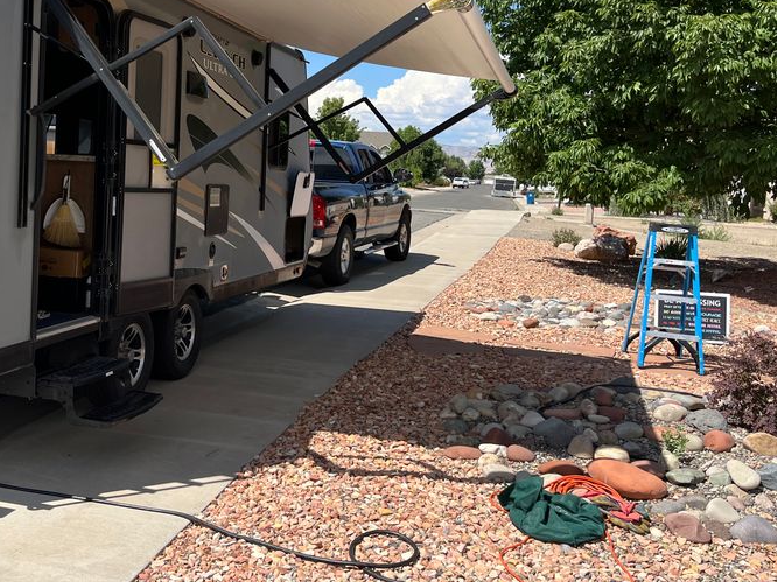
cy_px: 191
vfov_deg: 35.6
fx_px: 898
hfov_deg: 45.8
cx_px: 238
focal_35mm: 40
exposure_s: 1/3215
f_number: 1.6
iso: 50
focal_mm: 5.1
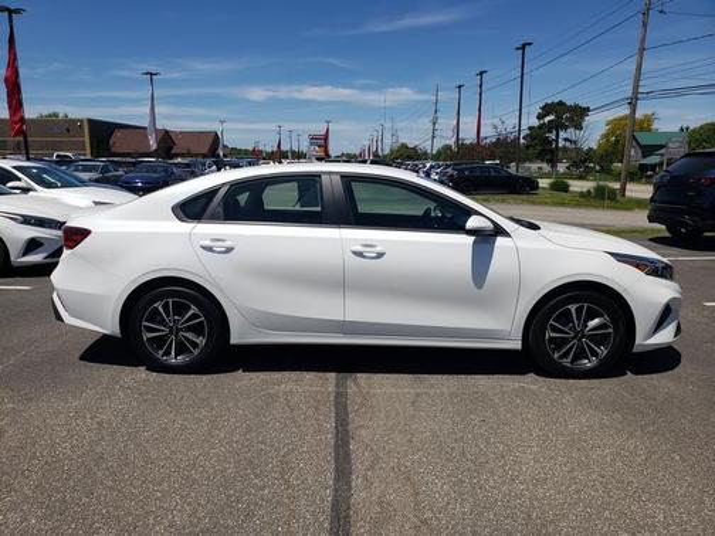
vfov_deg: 53.1
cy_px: 268
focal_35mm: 26
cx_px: 358
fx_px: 537
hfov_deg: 67.3
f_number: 2.4
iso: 50
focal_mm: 4.3
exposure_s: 1/2693
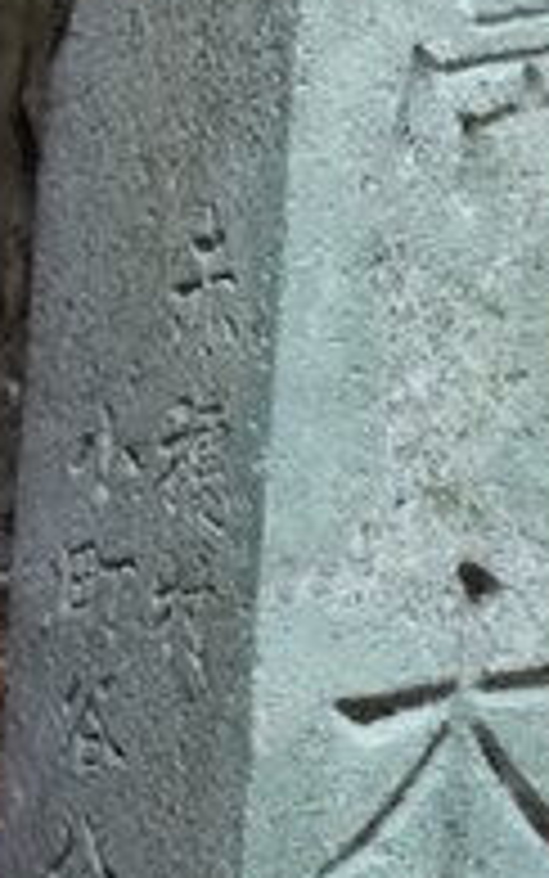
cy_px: -140
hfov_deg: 4.2
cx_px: -261
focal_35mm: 315
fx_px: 7535
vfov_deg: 6.6
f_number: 4
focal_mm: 59
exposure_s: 1/160
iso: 6400
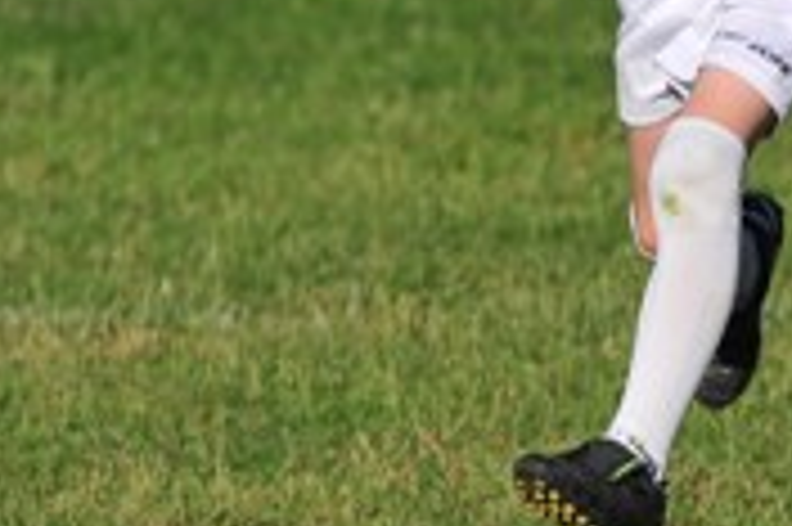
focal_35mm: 769
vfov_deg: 1.8
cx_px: 986
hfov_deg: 2.7
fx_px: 16902
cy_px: -45
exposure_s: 1/4000
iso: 400
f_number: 4
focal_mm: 200
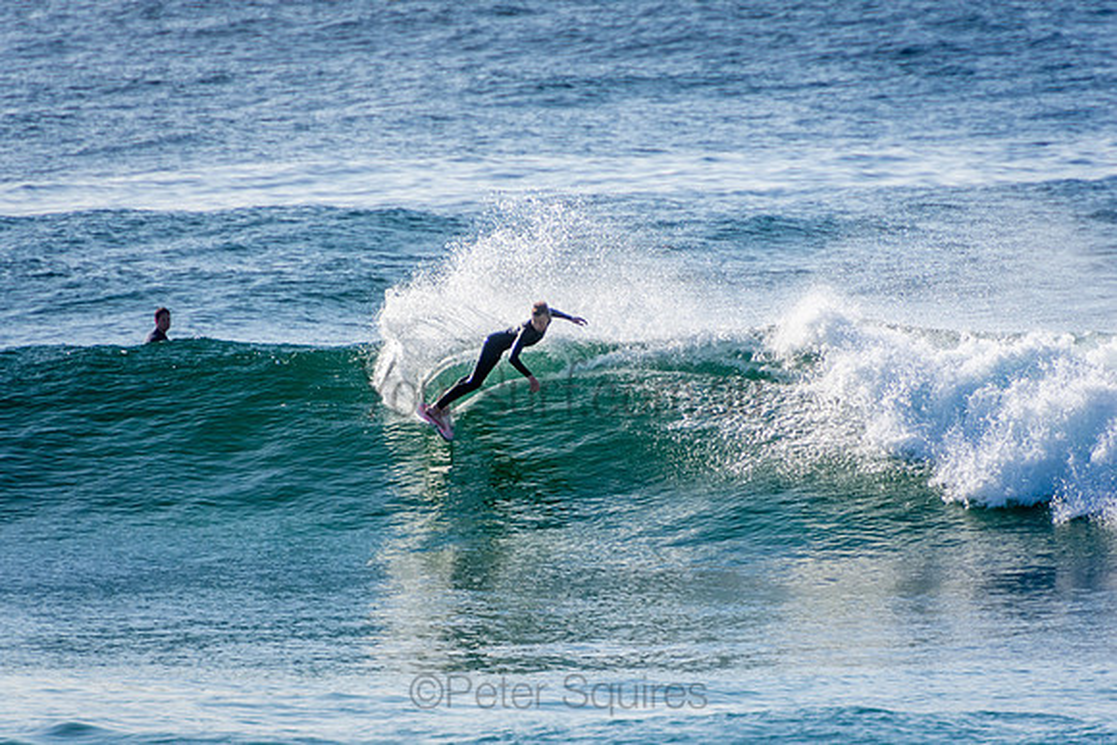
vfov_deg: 2.3
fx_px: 18620
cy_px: 372
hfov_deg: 3.4
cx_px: 558
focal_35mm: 600
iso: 220
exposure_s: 1/2000
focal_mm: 400
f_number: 5.6
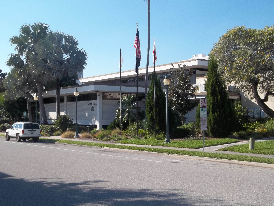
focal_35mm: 46
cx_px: 137
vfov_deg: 31.5
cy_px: 103
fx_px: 364
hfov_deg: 41.2
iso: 64
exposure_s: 1/125
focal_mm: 8.3
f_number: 8.8
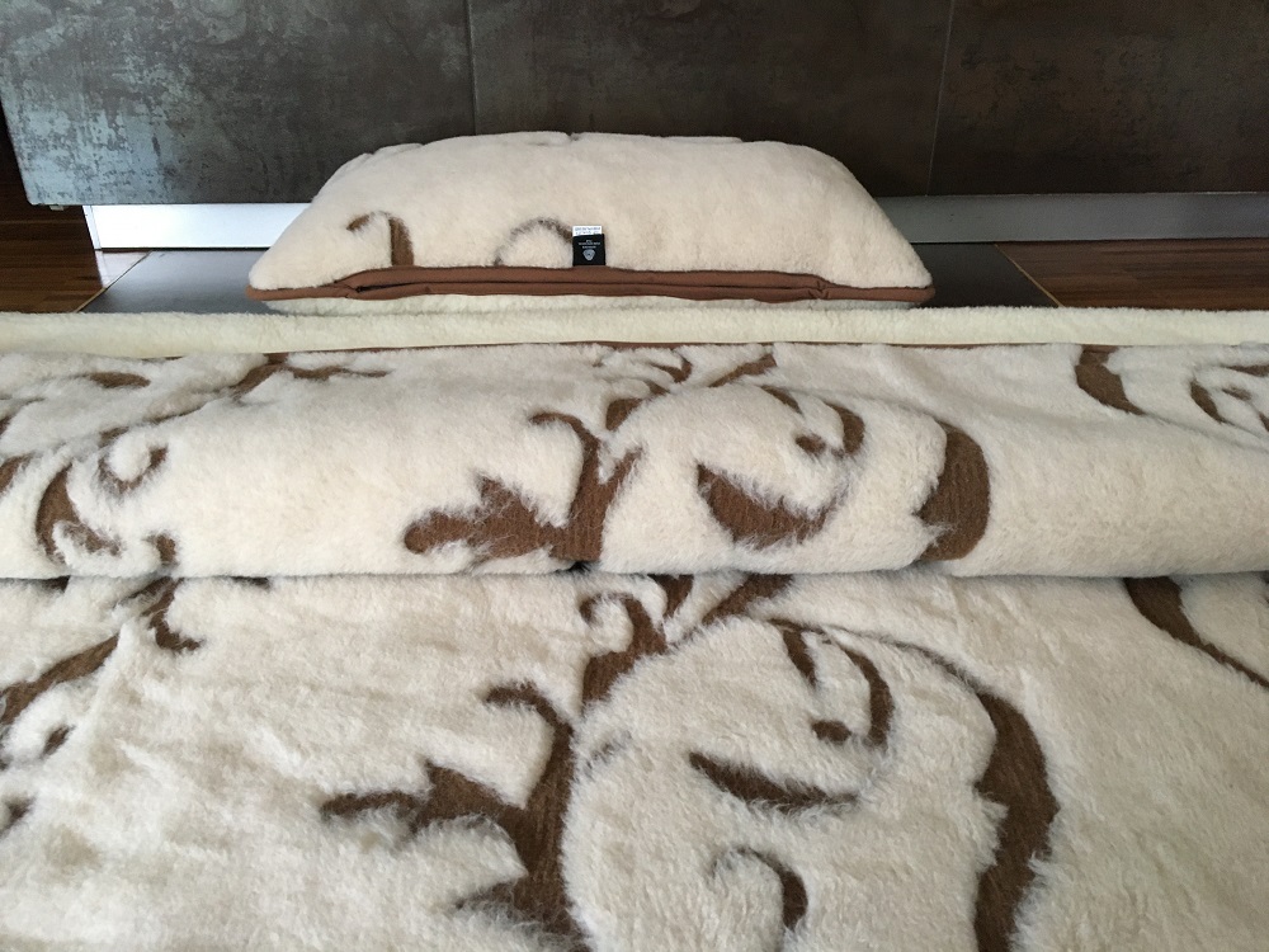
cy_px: 476
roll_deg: +1.3
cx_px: 634
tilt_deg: -29.6
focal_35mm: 29
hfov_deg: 61.7
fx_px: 1063
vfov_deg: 48.2
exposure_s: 1/33
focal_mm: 4.15
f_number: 2.2
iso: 200
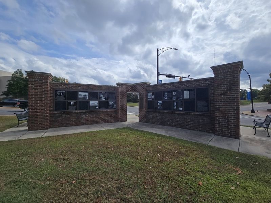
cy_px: 102
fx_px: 102
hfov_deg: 106.2
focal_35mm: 13
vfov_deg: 89.9
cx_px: 136
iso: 50
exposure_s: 1/4616
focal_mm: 2.2
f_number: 2.2
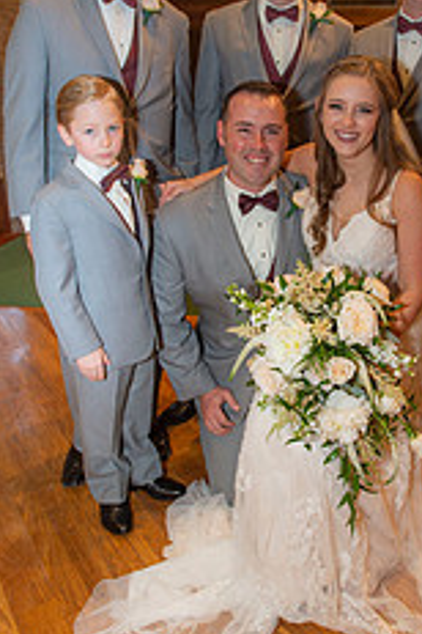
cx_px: 319
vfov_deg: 51.7
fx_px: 651
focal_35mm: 37
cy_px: 274
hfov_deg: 35.1
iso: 800
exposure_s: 1/160
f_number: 3.5
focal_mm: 19
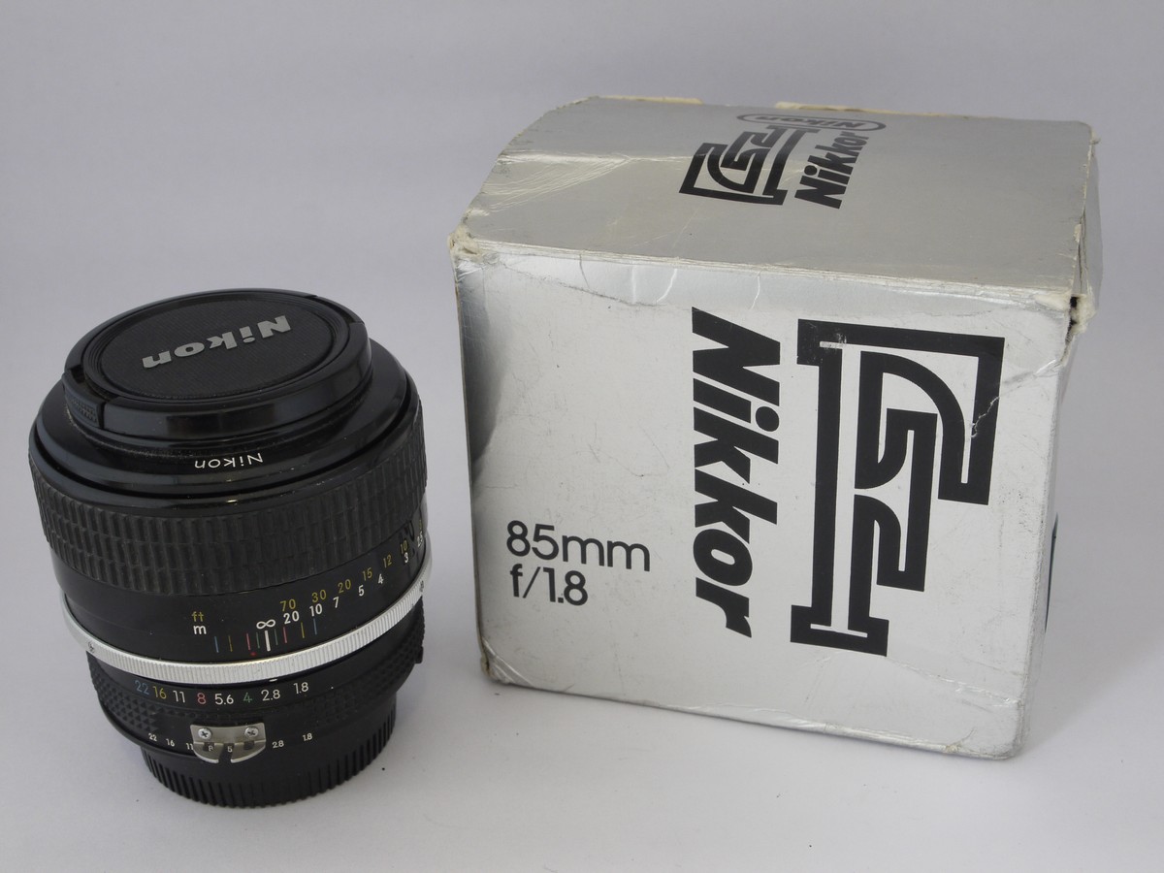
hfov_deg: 36.8
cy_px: 436
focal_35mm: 52
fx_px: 1749
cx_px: 582
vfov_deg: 28.0
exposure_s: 1/13
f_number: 10
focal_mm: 26
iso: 400
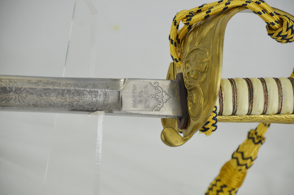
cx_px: 147
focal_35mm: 202
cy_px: 98
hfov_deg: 10.2
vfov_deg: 6.8
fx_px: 1650
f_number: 5.6
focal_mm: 135
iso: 640
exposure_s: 1/250
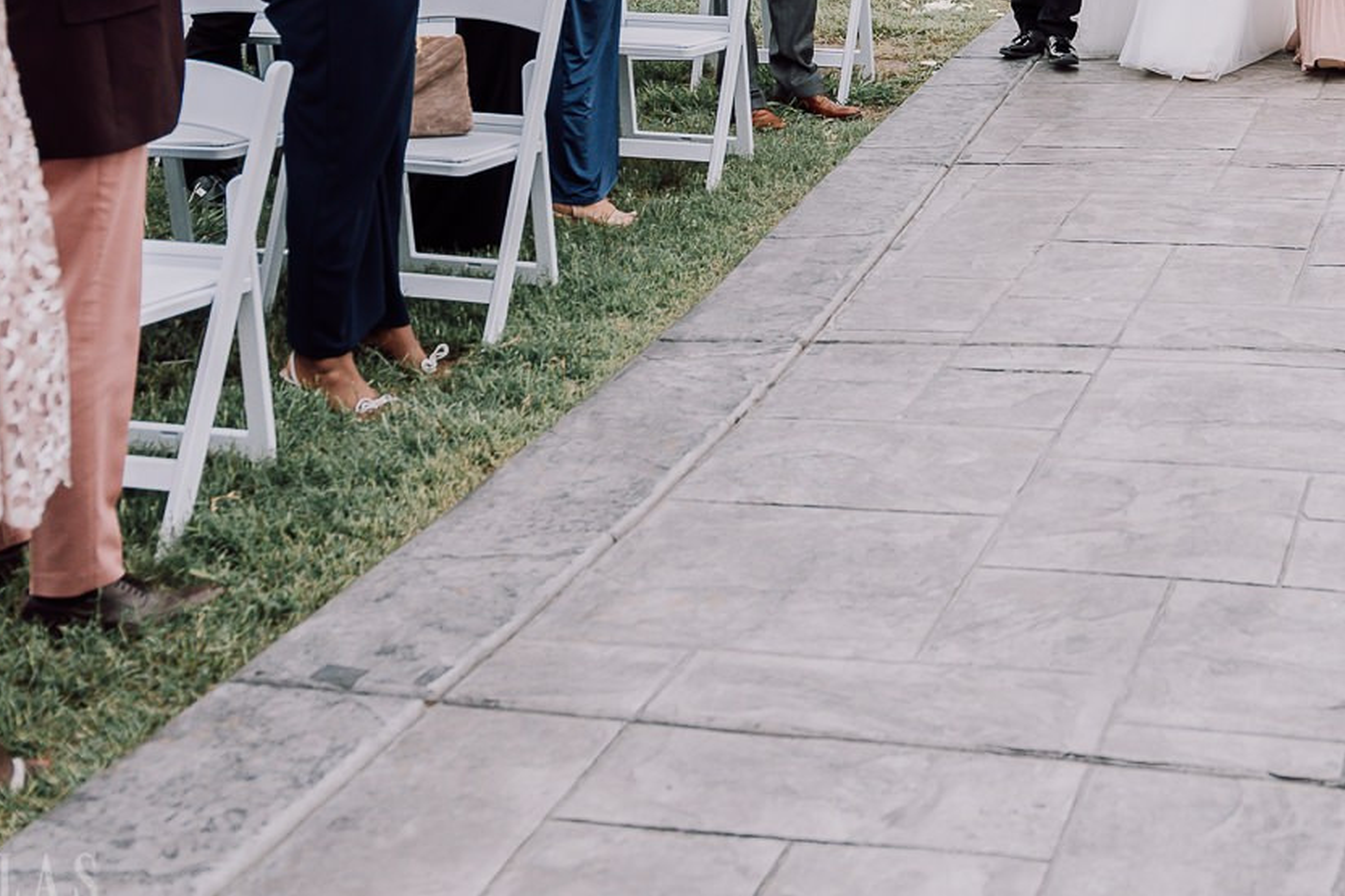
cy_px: -67
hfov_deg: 32.8
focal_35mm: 59
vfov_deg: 21.9
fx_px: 2204
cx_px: 1114
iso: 250
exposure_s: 1/320
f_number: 2.8
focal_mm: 24
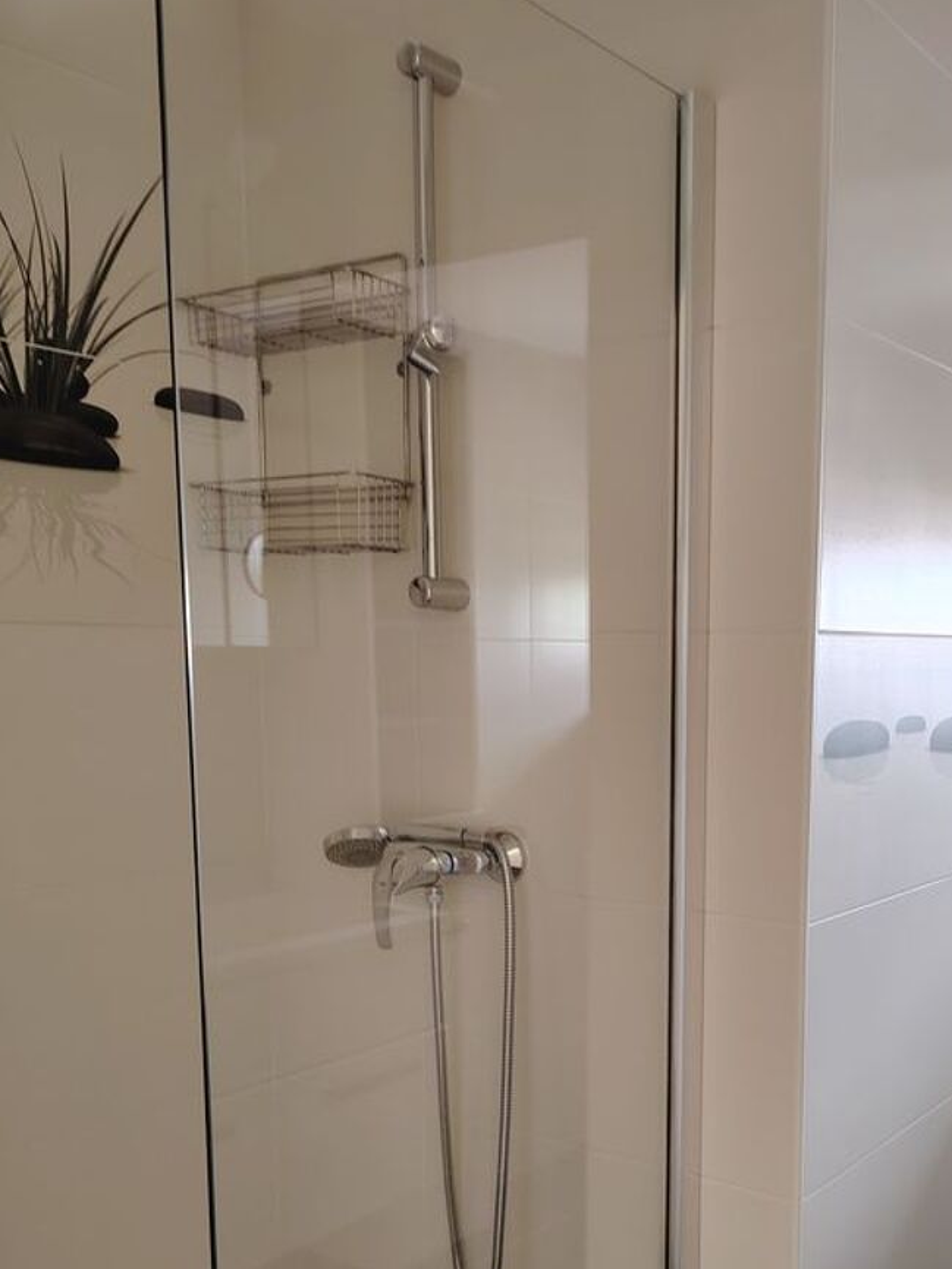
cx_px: 686
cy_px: 874
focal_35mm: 37
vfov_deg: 49.0
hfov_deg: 37.9
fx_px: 1356
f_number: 1.75
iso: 816
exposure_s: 1/33.3
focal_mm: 5.25
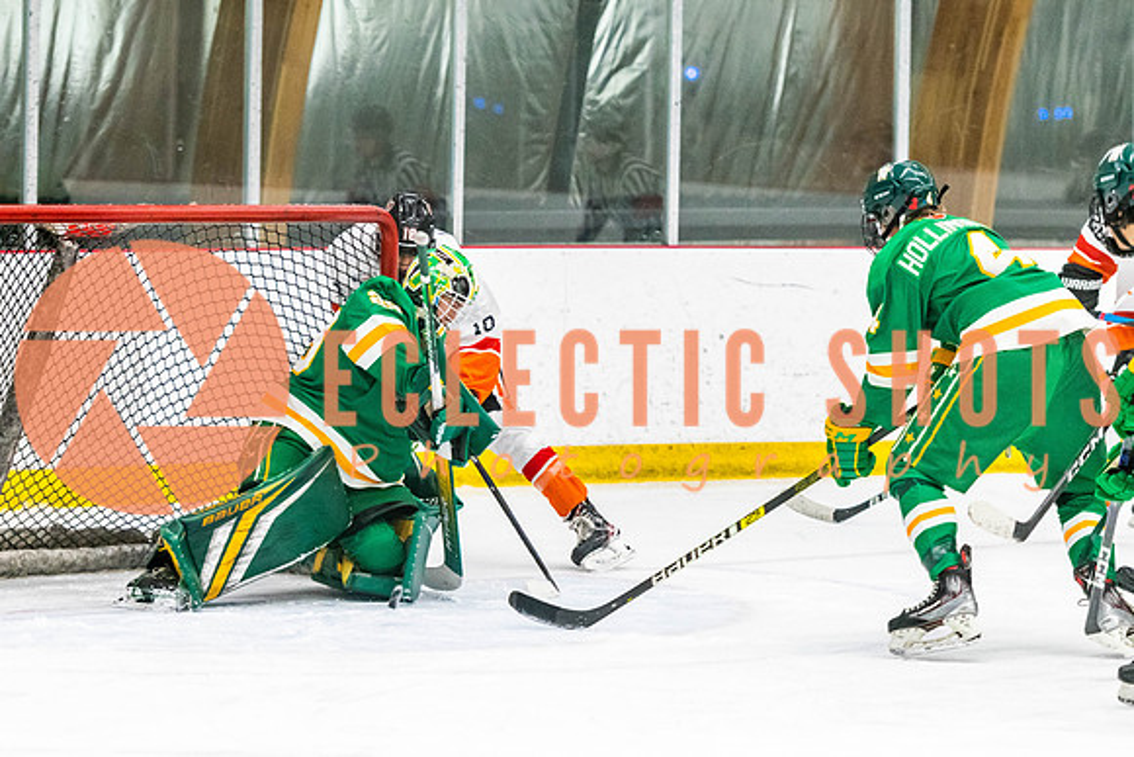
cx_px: 465
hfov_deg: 11.3
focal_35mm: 182
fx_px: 5720
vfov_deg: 7.6
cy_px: 378
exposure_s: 1/640
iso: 2000
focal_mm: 122
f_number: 2.8
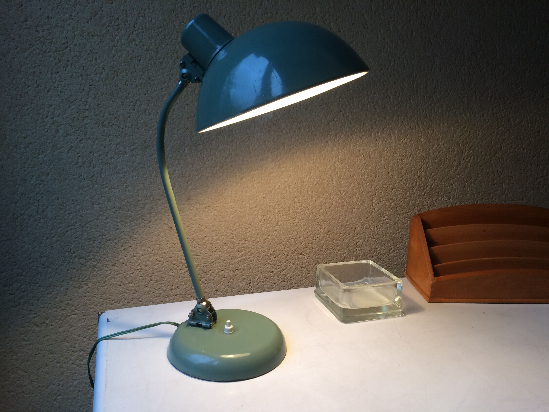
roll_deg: -2.0
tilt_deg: -12.0
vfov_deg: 48.2
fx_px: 460
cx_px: 274
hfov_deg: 61.7
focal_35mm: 29
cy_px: 206
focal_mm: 4.15
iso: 50
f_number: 2.2
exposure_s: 1/33
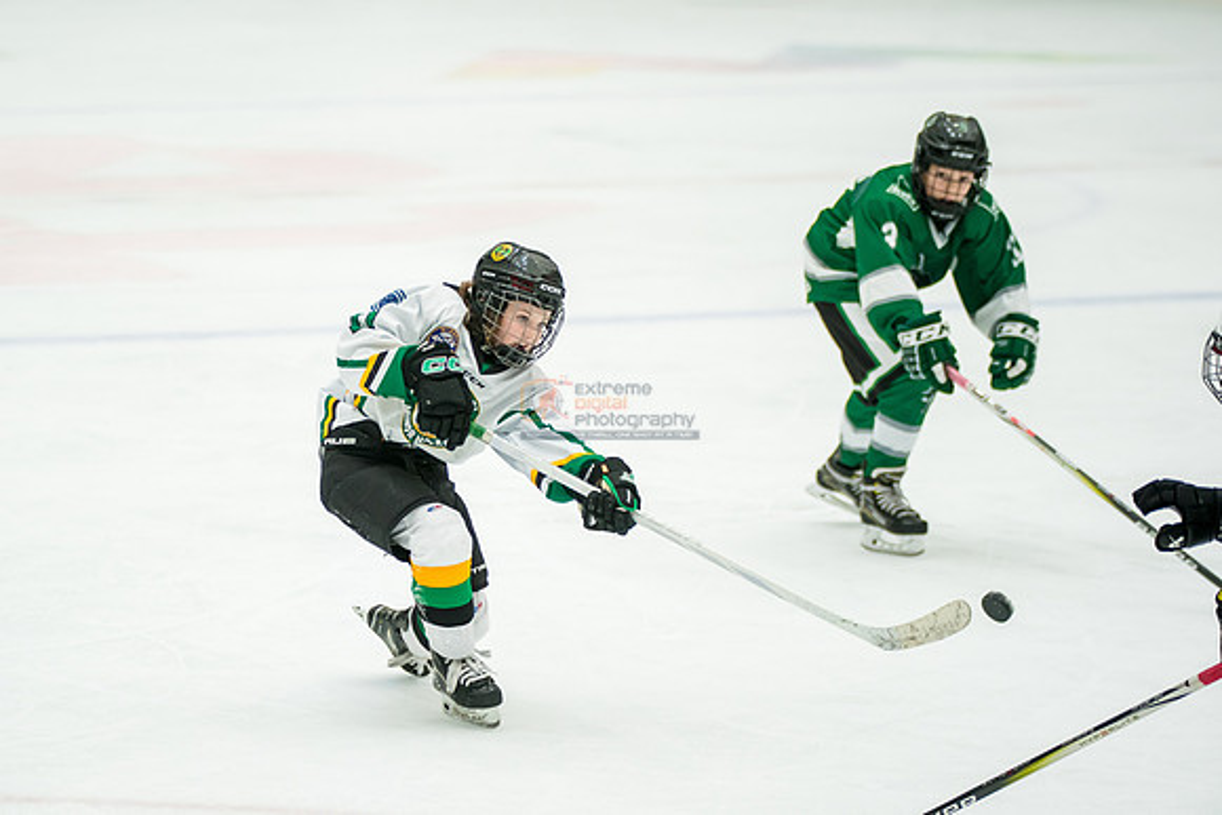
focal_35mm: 185
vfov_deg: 7.4
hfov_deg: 11.1
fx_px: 6291
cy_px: 408
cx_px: 457
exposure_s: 1/1600
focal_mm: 148
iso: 2500
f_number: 3.2
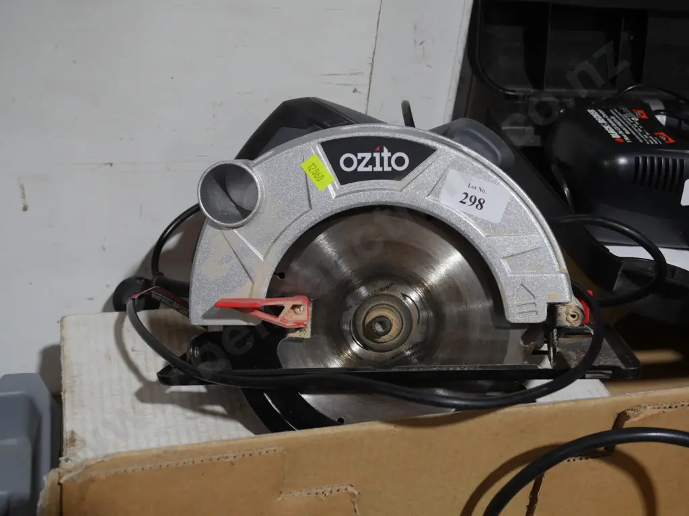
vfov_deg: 31.5
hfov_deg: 41.2
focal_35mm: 46
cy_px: 258
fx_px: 916
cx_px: 344
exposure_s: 1/60
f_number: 5.1
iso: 640
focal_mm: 23
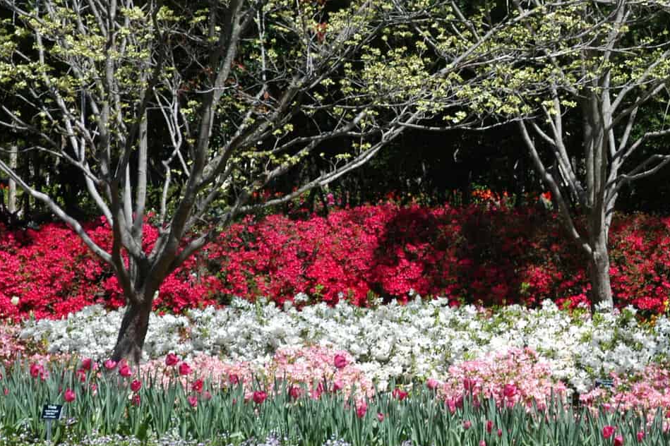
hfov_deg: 9.6
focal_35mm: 214
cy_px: 130
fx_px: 3980
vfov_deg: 6.4
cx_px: 552
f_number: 9
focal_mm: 75
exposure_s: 1/320
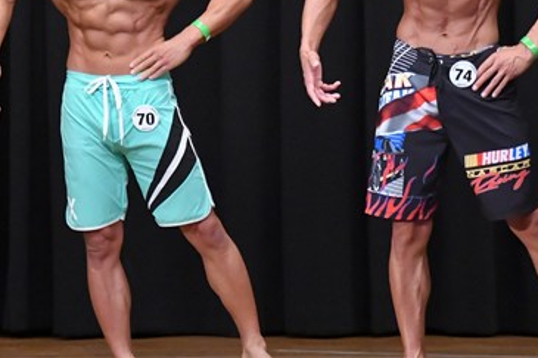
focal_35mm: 461
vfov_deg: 3.0
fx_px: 6886
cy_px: 81
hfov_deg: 4.5
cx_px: 217
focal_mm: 145
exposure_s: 1/400
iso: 8000
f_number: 5.6
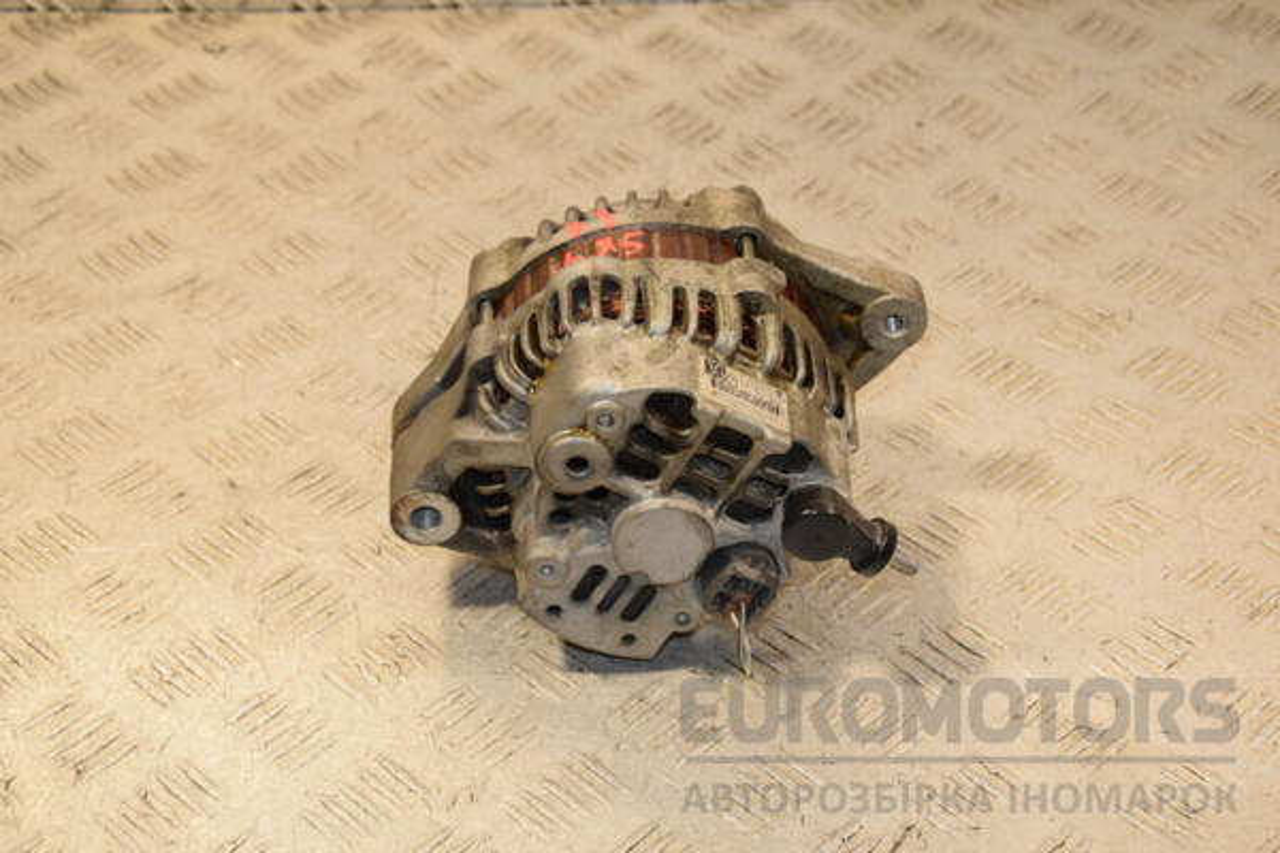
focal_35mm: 75
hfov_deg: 27.0
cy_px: 426
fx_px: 2666
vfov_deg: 18.2
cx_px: 640
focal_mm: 50
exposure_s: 1/200
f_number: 7.1
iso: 800
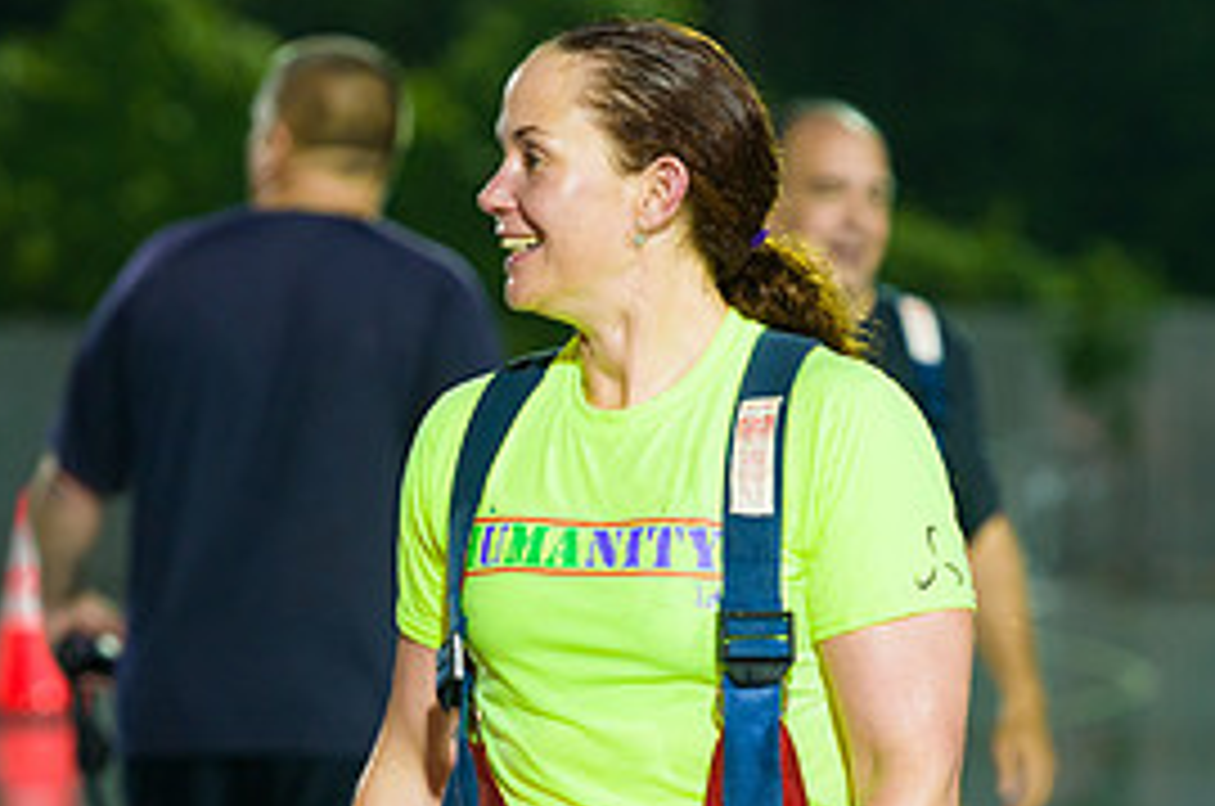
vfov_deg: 5.1
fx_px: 9063
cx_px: 702
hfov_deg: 7.7
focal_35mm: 269
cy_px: 648
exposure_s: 1/125
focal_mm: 125
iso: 1600
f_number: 3.2
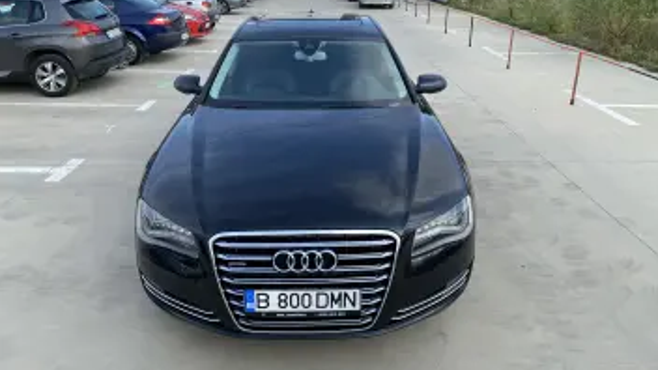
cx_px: 329
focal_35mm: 29
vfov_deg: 39.9
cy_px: 135
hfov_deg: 66.1
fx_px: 506
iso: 32
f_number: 1.8
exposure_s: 1/1362
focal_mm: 4.25
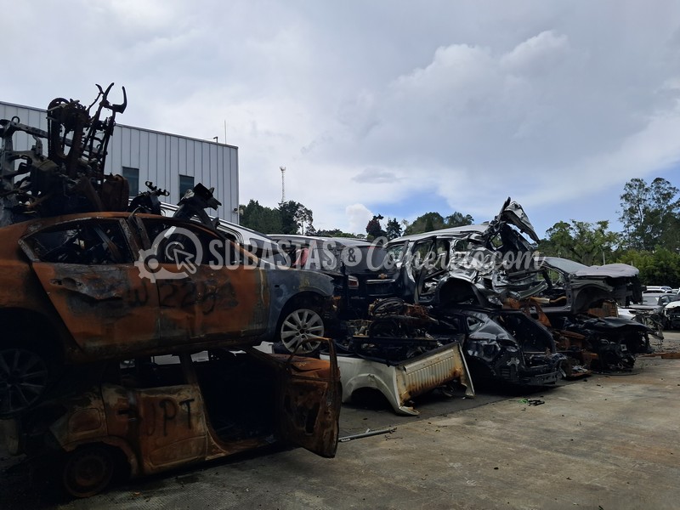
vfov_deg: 51.4
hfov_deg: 65.3
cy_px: 255
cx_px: 340
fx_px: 530
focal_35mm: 27
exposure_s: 1/637
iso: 50
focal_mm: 4
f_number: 1.8
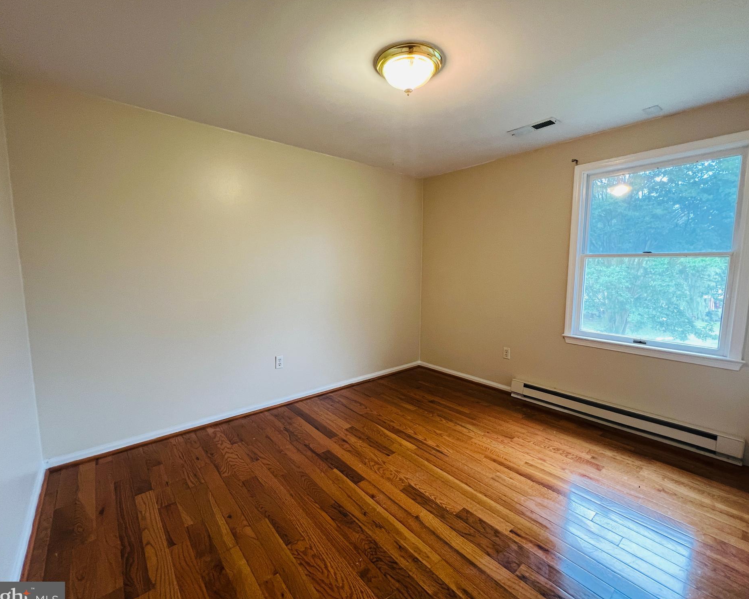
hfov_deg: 100.7
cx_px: 377
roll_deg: +0.1
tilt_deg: -6.4
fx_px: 310
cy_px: 305
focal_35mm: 14
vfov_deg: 88.0
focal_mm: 1.57
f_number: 1.8
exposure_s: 1/60
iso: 200
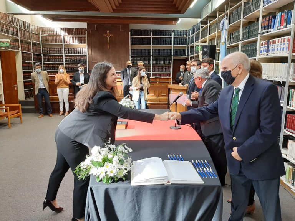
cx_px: 148
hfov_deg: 65.3
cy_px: 110
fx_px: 230
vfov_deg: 51.4
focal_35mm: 27
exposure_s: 1/50
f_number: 1.7
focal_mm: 3.93
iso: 200
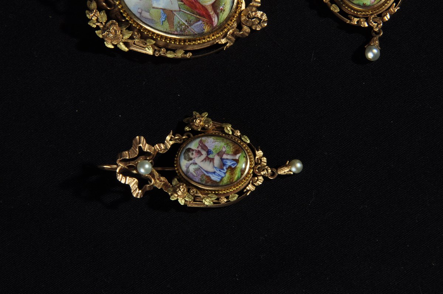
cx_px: 222
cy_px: 147
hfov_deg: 13.1
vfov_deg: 8.7
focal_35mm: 158
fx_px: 1936
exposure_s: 1/100
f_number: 20
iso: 200
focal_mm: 105
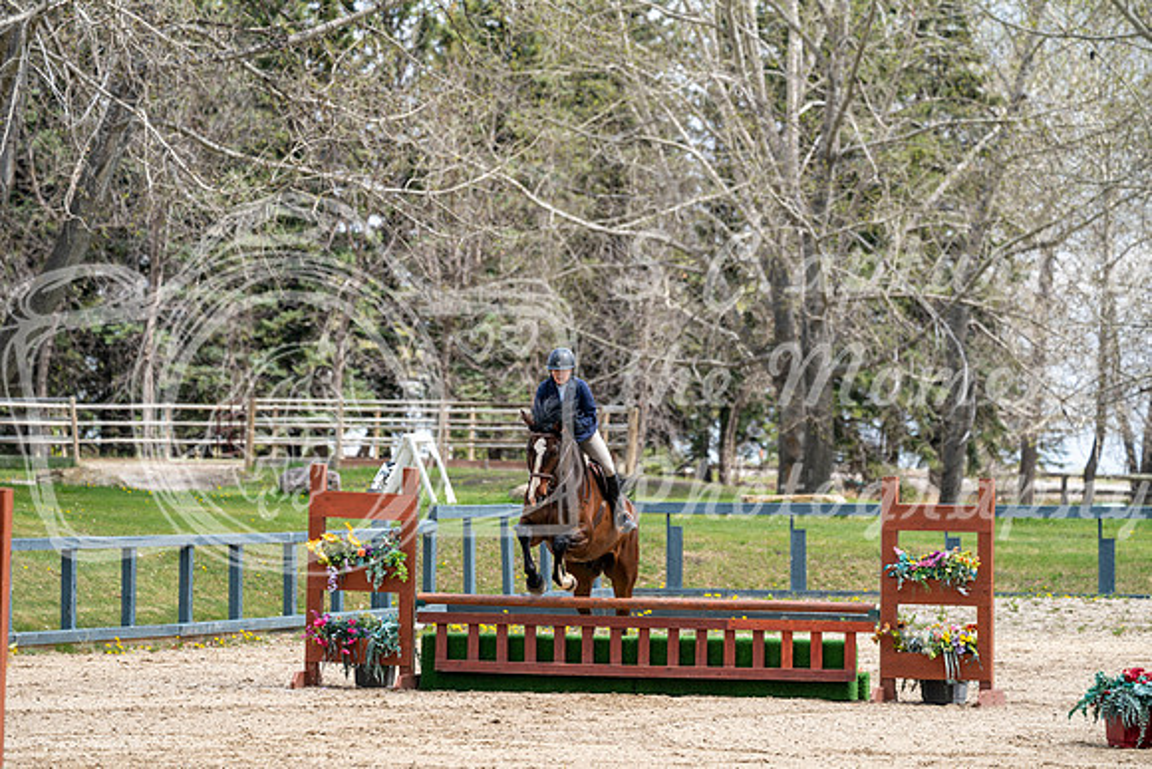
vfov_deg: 5.5
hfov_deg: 8.2
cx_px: 576
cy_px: 384
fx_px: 8001
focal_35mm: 250
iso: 125
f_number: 5.6
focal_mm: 250
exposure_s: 1/320
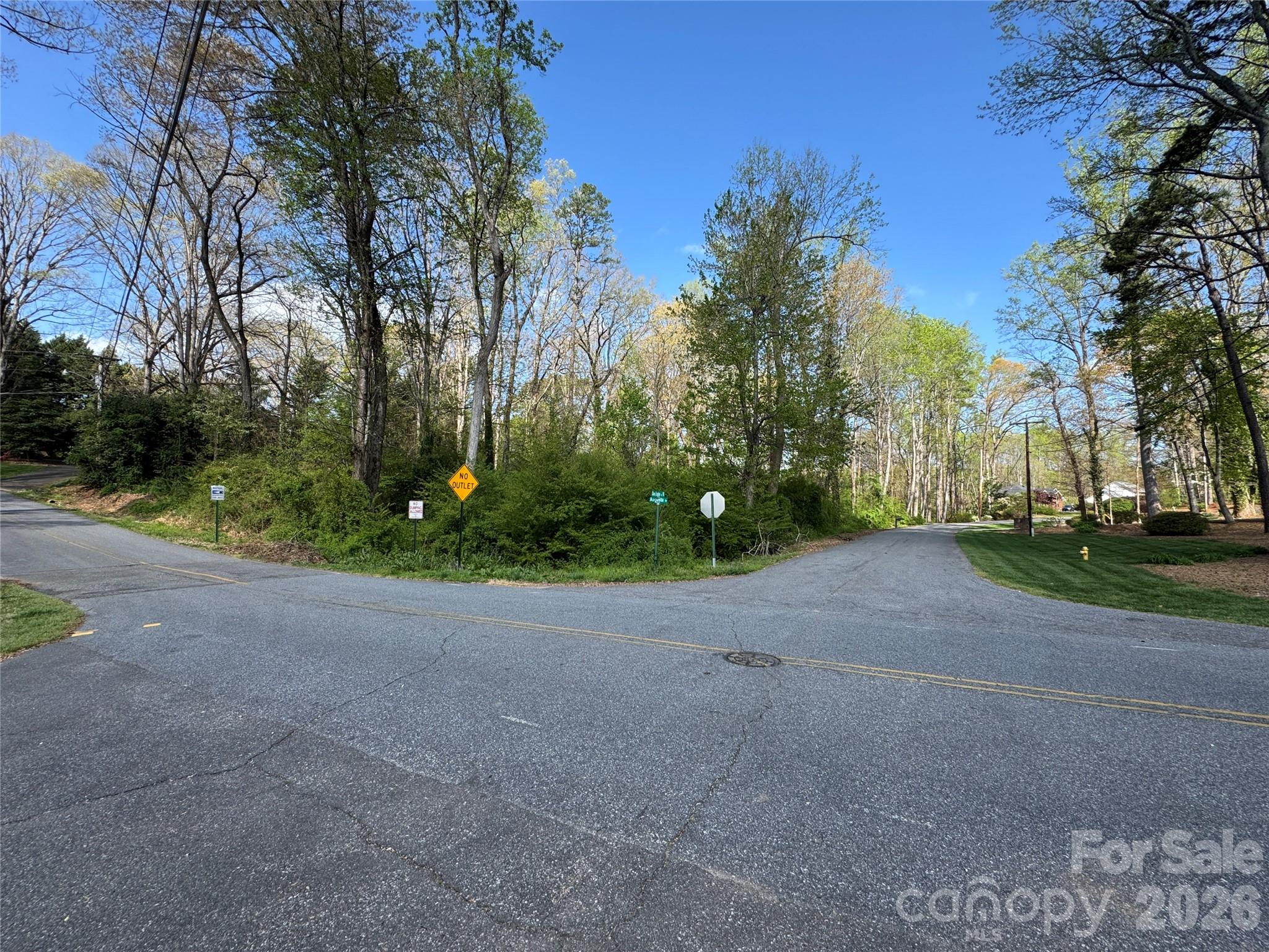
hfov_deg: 102.1
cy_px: 476
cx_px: 634
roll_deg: -0.8
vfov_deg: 85.7
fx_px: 513
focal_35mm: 14
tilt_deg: +5.3
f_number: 2.2
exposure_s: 1/556
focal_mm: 2.22
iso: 40
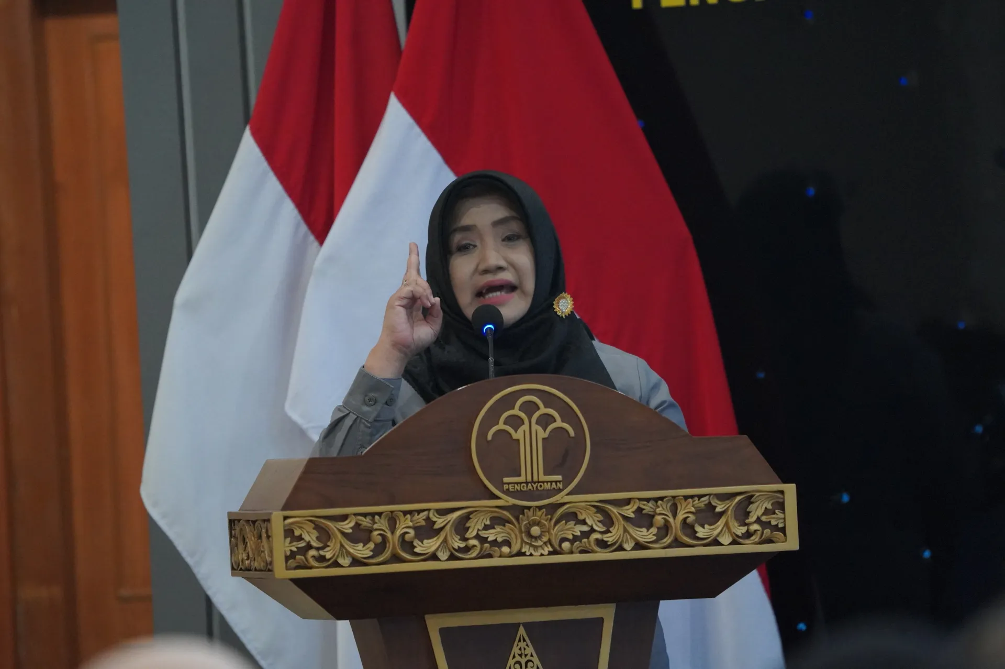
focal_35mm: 318
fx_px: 8870
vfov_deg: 4.3
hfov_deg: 6.5
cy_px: 334
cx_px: 502
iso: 12800
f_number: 5.6
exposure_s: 1/100
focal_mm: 318
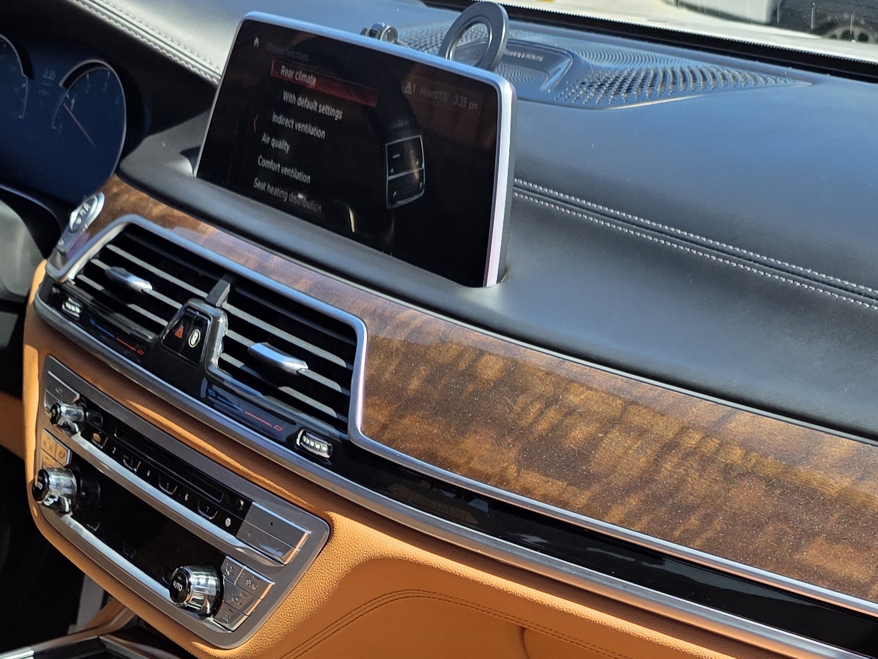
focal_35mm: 70
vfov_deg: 19.7
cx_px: 404
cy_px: 798
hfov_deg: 27.8
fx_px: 1776
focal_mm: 6.25
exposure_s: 1/1864
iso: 80
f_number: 1.7
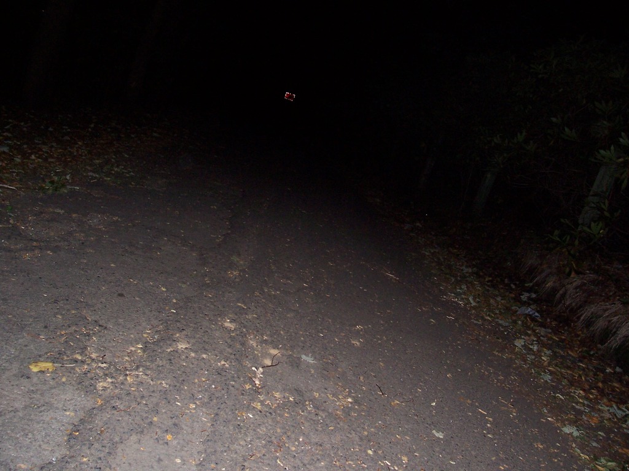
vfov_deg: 41.8
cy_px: 236
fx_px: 618
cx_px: 314
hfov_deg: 54.0
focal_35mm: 34
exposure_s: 1/60
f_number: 2.7
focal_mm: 5.6
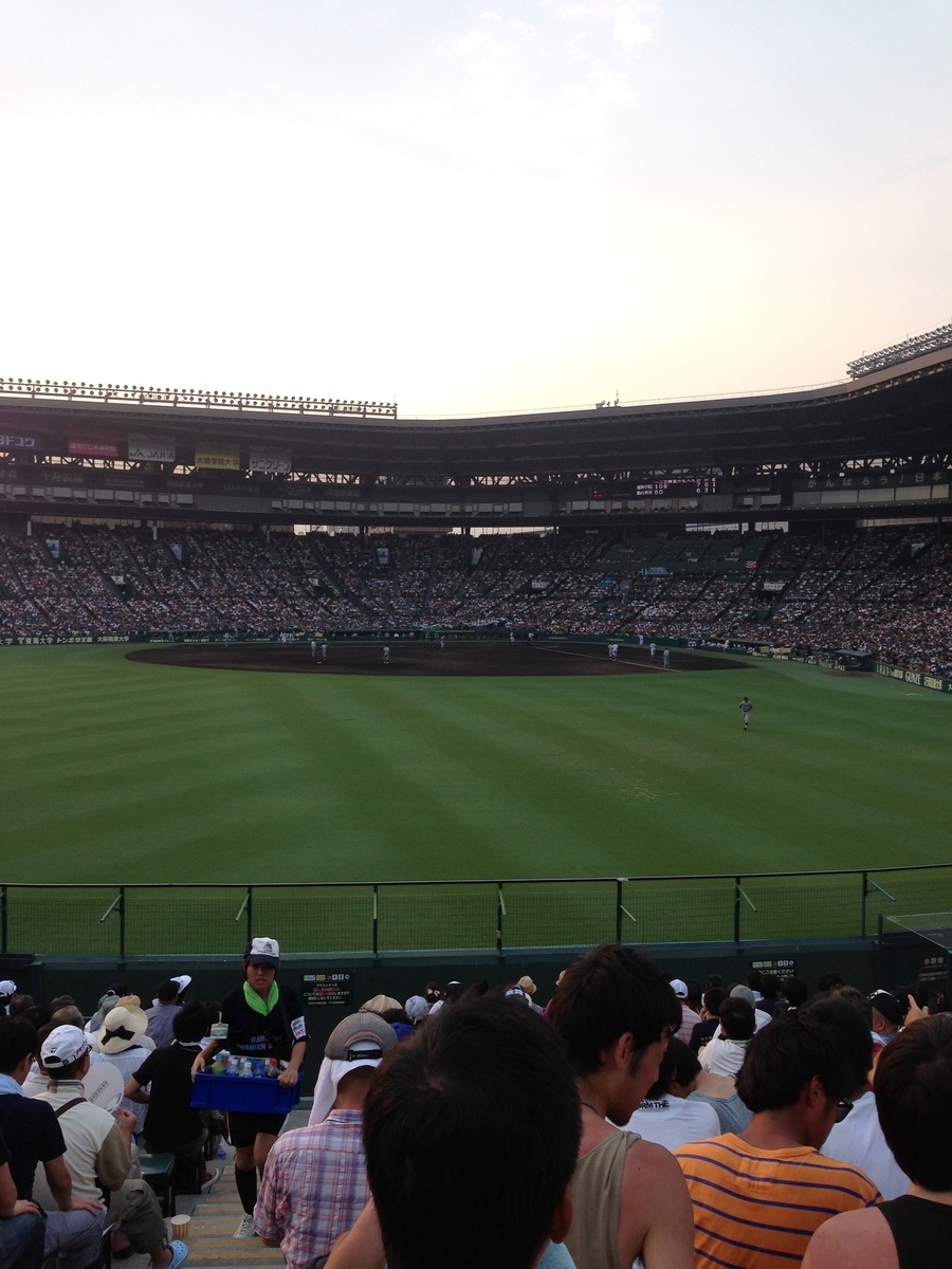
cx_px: 476
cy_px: 634
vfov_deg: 55.4
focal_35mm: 33
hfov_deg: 42.9
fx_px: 1210
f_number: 2.4
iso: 50
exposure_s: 1/417
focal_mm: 4.13
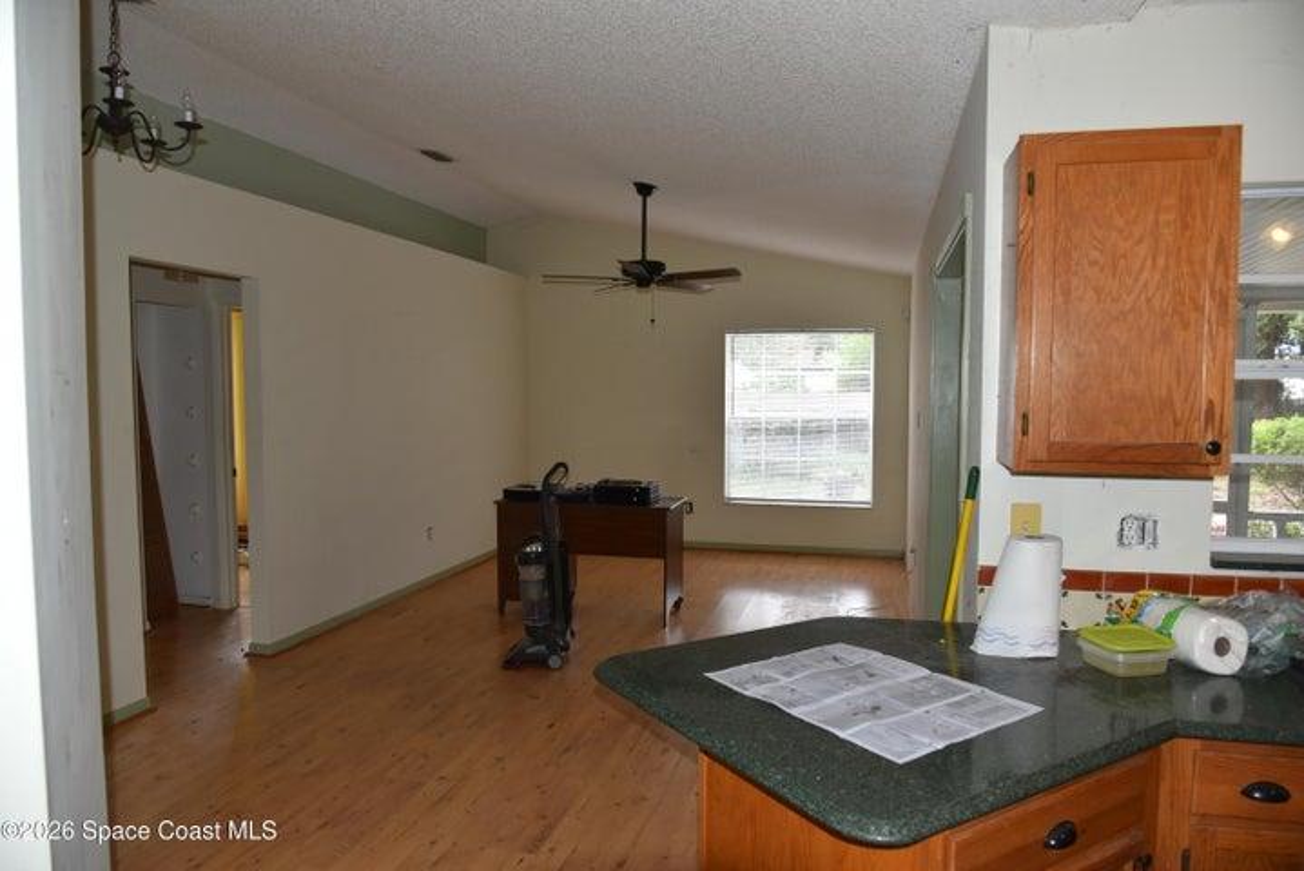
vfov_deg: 53.2
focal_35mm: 24
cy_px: 436
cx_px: 652
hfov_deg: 73.7
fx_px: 870
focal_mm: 24
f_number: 5.6
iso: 800
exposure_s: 1/125
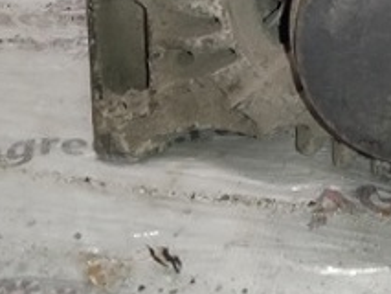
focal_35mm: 84
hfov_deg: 22.0
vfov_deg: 16.6
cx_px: 430
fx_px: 949
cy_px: -95
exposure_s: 1/25
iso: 516
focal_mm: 3.43
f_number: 2.2
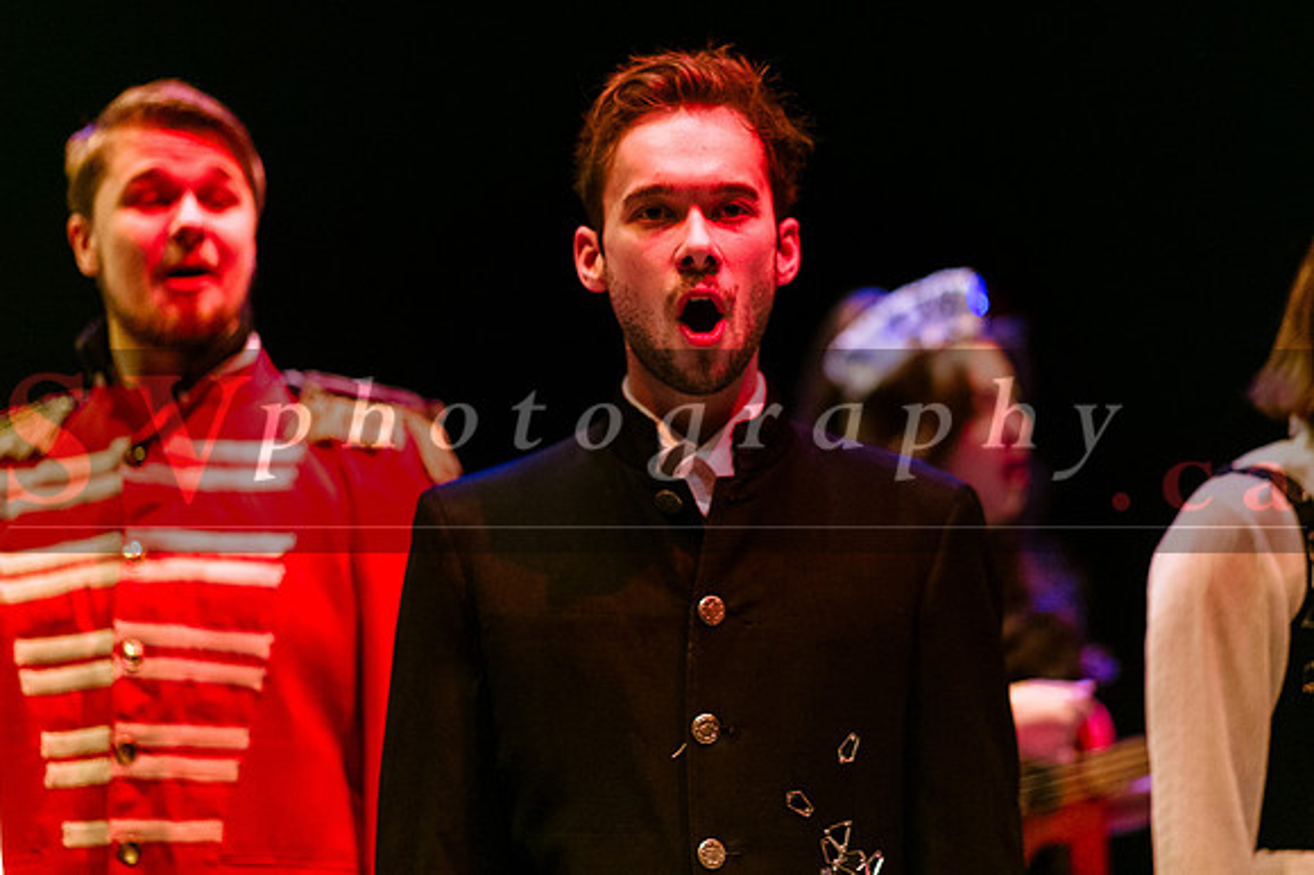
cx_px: 727
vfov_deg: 11.8
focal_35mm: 116
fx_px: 4238
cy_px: 391
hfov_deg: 17.6
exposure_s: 1/400
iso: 1600
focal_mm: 105
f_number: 1.4
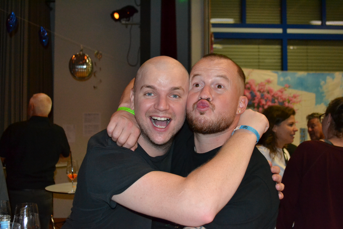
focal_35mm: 42
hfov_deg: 46.4
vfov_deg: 31.9
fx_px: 400
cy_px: 114
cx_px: 172
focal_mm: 28
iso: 3200
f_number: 4.5
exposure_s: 1/60
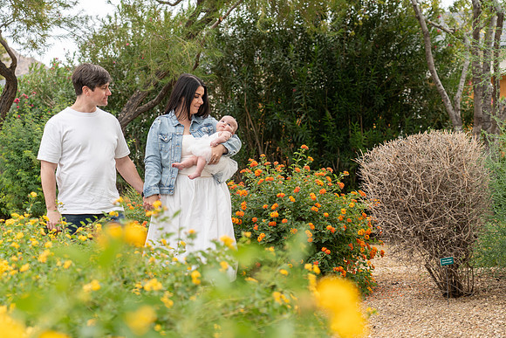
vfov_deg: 19.4
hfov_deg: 28.7
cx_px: 278
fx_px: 987
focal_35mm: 70
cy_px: 185
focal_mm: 64
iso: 250
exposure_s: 1/320
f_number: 4
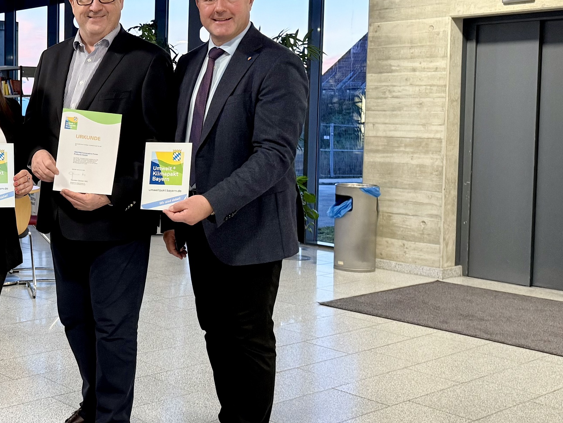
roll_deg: -0.7
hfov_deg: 33.3
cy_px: 170
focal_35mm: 53
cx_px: 9
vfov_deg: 27.5
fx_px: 862
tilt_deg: -3.2
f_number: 1.78
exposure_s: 1/50
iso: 250
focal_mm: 6.76
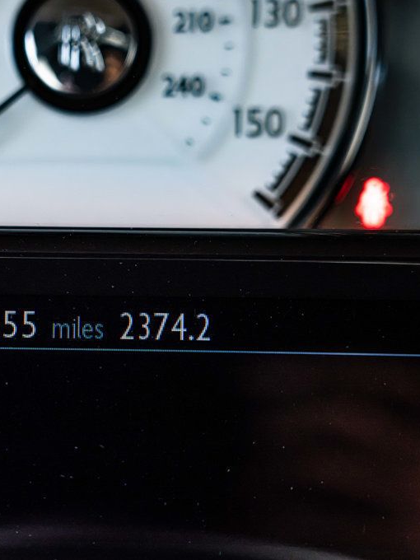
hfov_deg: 9.7
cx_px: 74
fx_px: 2459
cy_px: 280
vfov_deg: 13.0
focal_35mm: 152
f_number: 4
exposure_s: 1/40
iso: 1250
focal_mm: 105
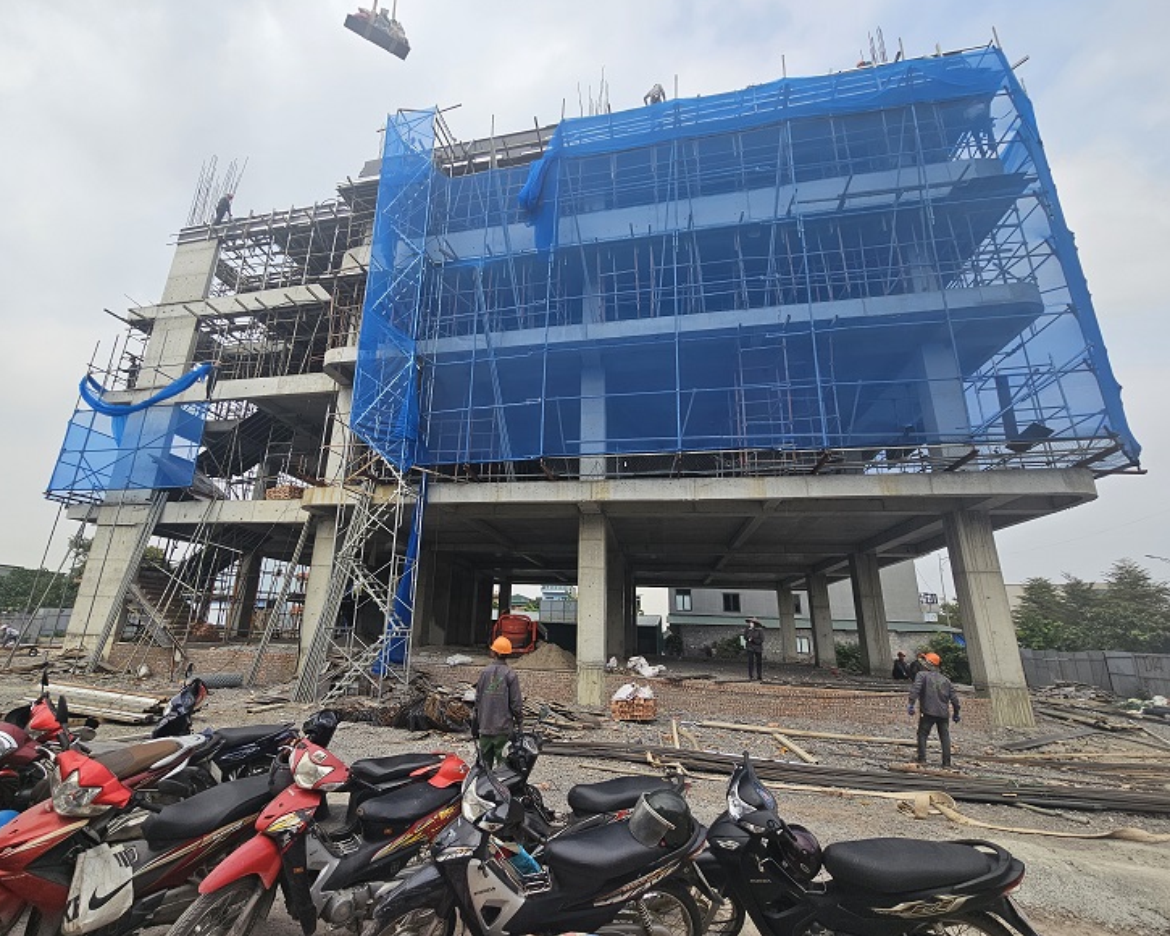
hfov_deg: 100.4
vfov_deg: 88.0
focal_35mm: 14
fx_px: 485
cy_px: 466
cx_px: 528
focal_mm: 2.2
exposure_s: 1/1321
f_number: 2.2
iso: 50
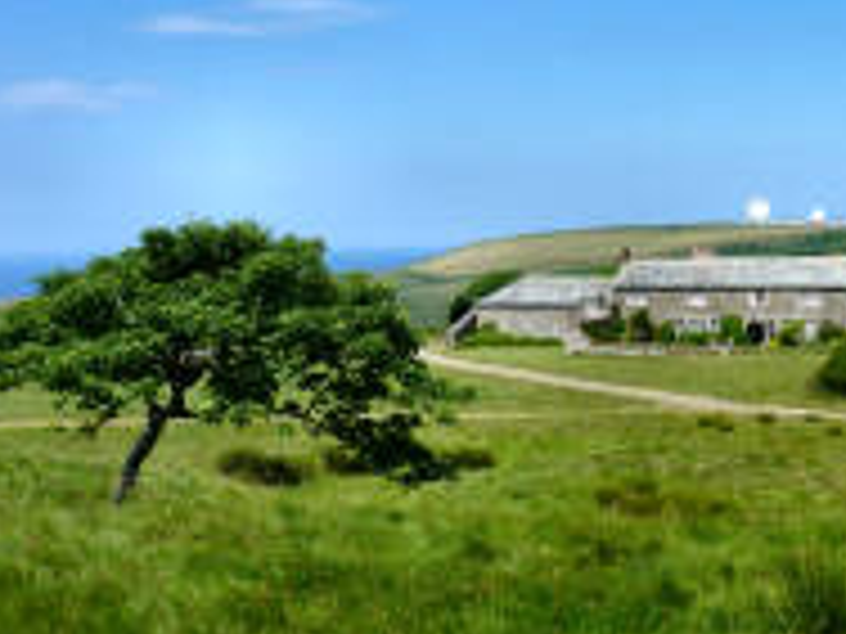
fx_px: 1198
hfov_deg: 37.1
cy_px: 247
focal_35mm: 49
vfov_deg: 29.6
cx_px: 711
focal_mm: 4.8
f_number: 5.6
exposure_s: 1/320
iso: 80
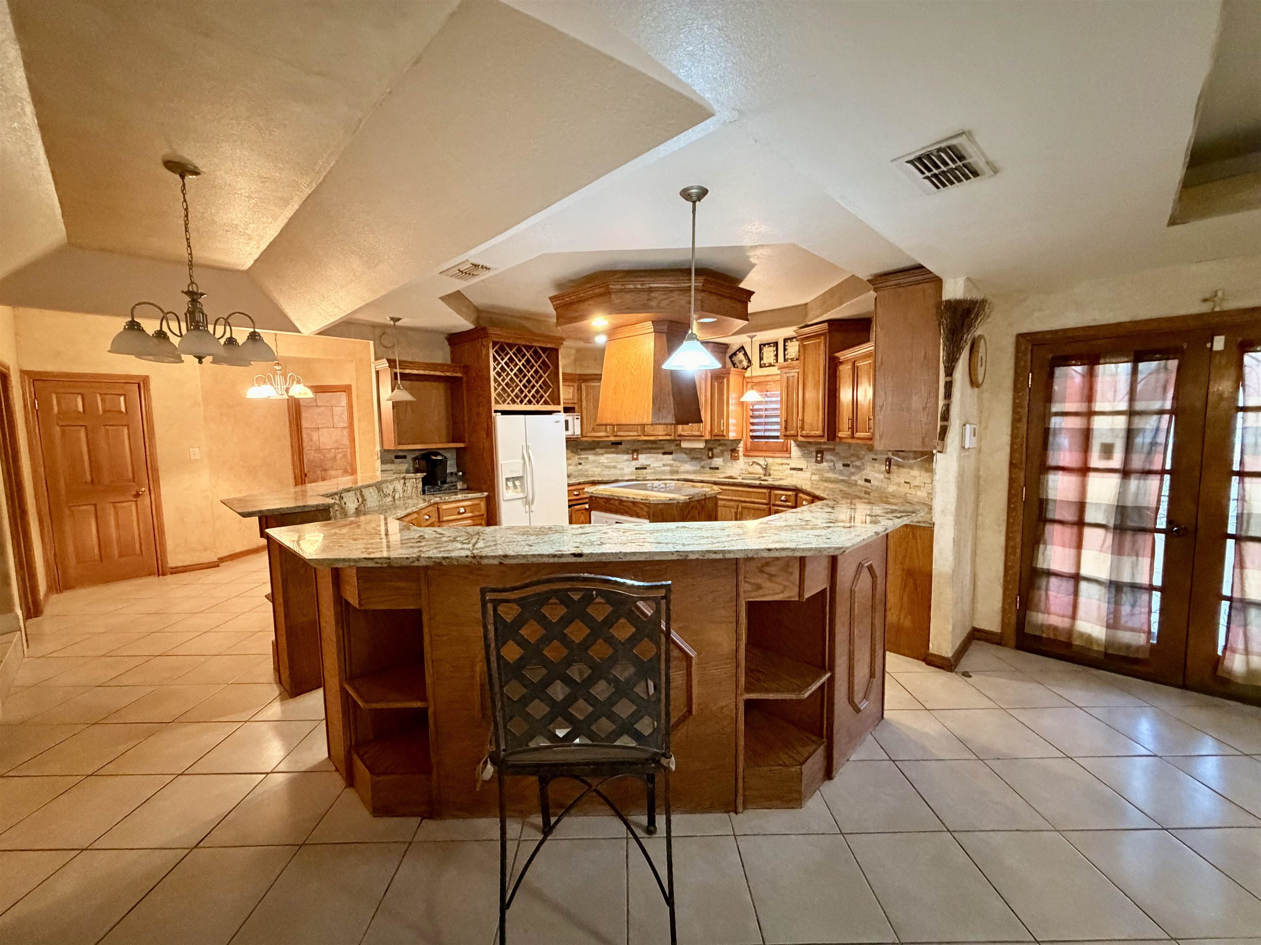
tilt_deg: -4.4
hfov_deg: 102.1
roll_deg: +1.6
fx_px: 510
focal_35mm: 14
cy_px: 472
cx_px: 630
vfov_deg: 85.7
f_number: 2.2
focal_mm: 2.22
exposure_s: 1/40
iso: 1000
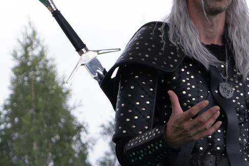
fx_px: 2277
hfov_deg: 6.2
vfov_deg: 4.2
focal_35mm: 329
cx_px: 387
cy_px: 222
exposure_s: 1/1250
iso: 320
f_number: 3.6
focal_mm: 41.4
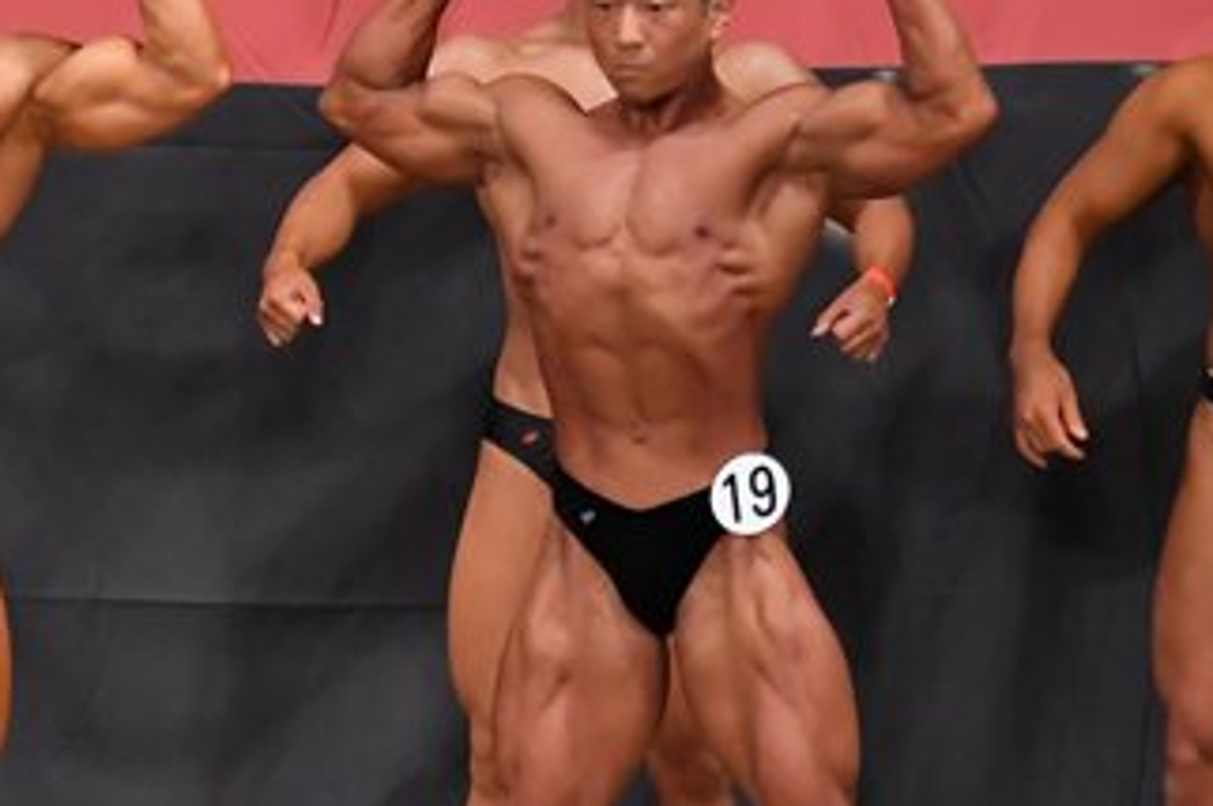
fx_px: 14844
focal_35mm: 441
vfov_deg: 3.1
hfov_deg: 4.7
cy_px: 426
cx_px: -115
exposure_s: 1/400
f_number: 5.6
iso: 5000
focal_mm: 122
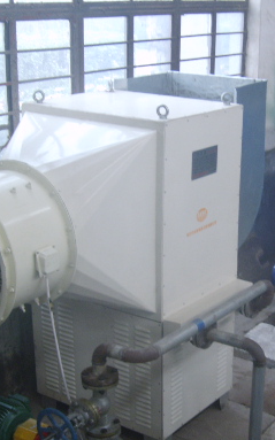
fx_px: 744
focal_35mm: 62
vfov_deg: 32.9
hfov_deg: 20.6
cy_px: 261
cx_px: 238
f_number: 2.8
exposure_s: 1/30
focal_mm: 5.8
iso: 96
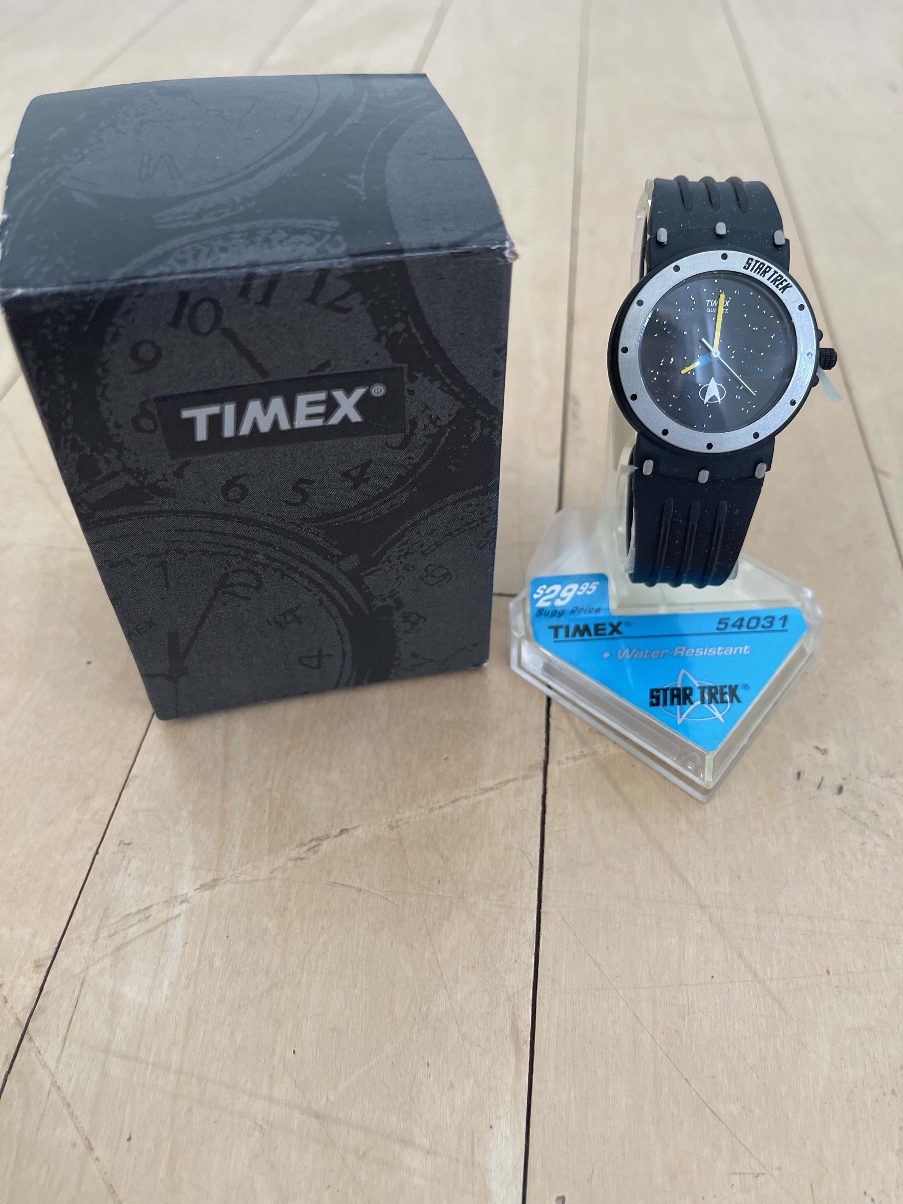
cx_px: 452
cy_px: 602
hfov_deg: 53.1
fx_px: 904
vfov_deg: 67.3
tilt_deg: -46.8
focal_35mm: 26
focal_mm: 5.1
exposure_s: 1/61
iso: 125
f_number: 1.6
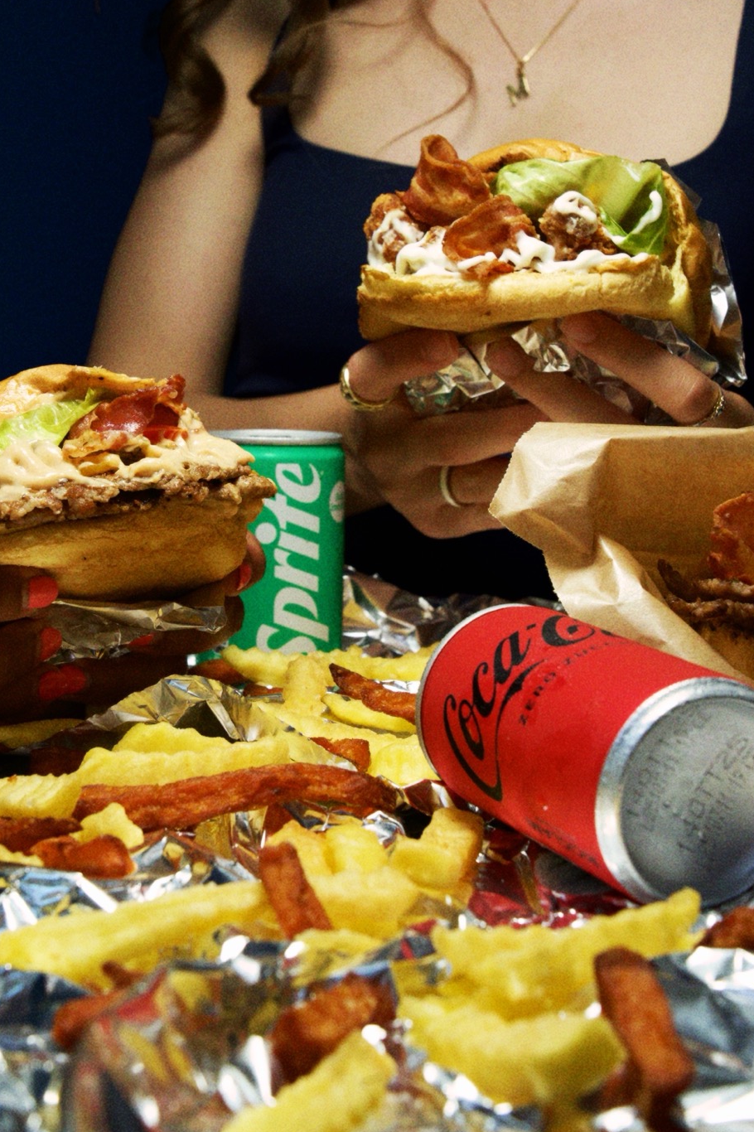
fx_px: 1823
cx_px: 283
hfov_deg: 23.3
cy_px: 448
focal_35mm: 58
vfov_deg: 34.4
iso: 1000
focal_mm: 44
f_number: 11
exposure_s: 1/250
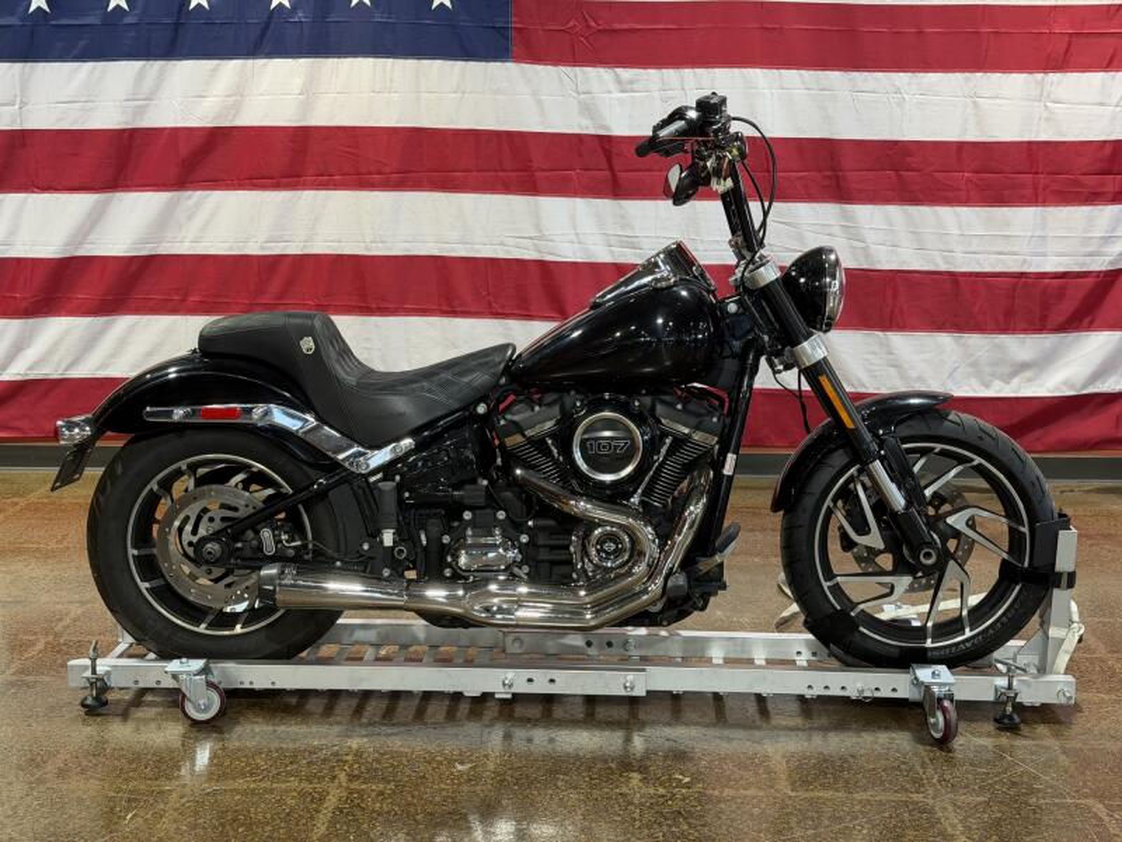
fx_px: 1556
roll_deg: -0.2
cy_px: 421
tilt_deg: -10.7
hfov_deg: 39.7
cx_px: 561
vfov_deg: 30.3
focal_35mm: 48
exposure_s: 1/60
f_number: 1.78
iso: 64
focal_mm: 6.76
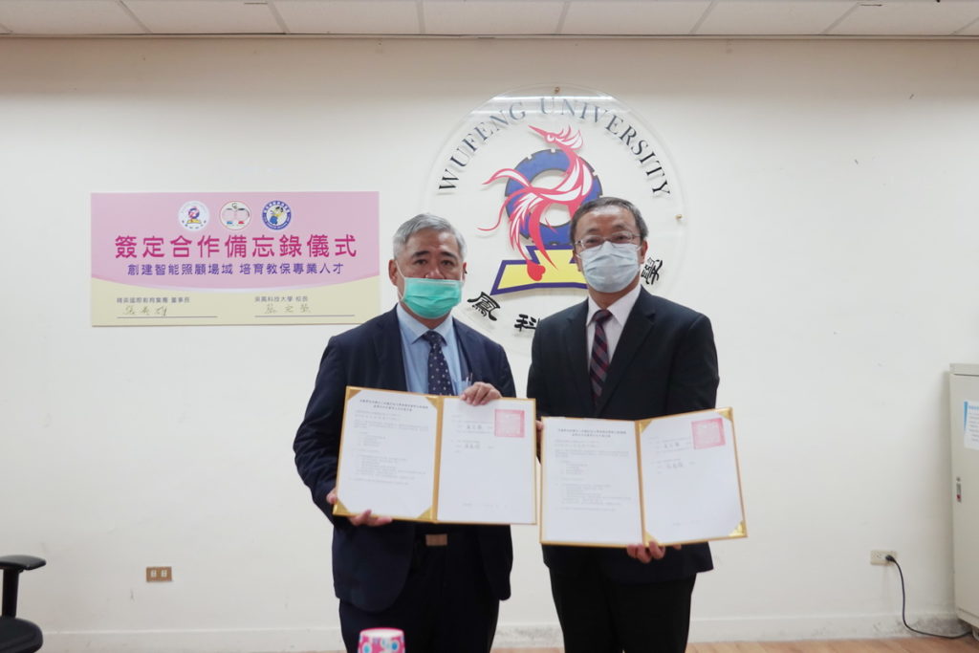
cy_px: 326
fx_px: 870
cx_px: 490
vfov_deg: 41.1
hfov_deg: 58.7
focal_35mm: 32
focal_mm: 11.76
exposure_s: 1/40
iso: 320
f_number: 3.5
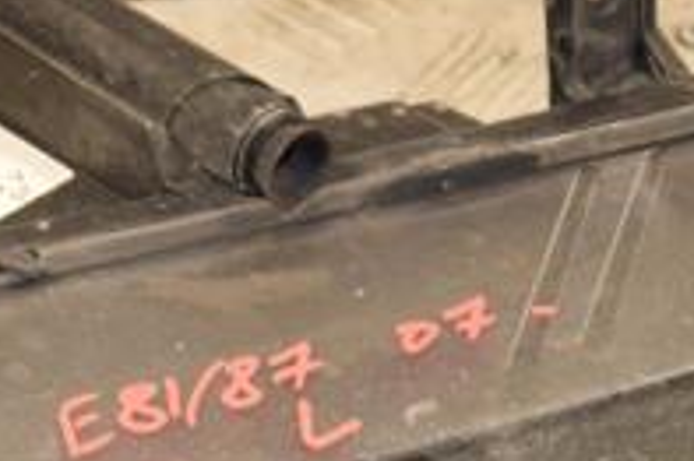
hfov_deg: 7.3
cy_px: 394
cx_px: 123
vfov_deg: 4.8
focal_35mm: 283
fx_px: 5451
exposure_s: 1/200
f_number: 5.6
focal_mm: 62
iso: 800
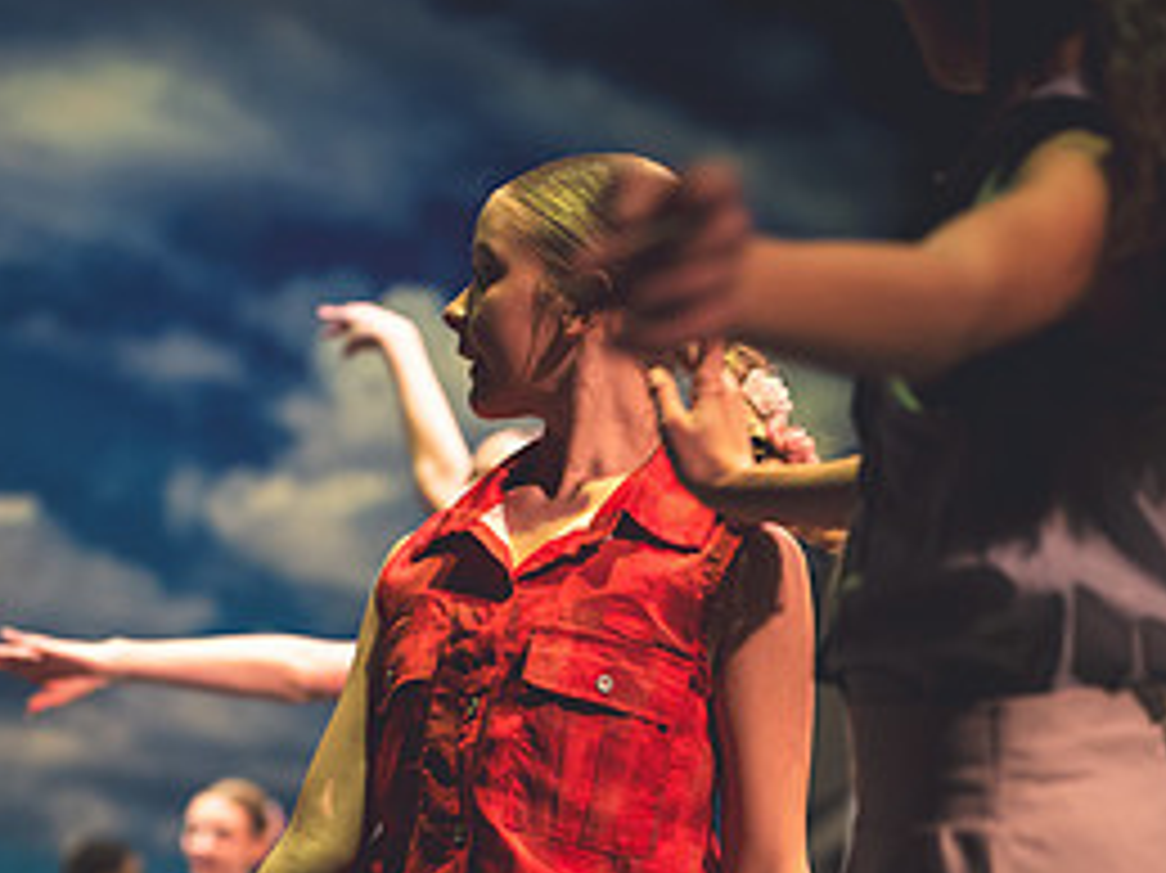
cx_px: 518
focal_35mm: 117
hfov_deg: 16.8
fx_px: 3939
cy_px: 855
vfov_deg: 12.5
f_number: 2.8
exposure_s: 1/250
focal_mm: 70
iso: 2200
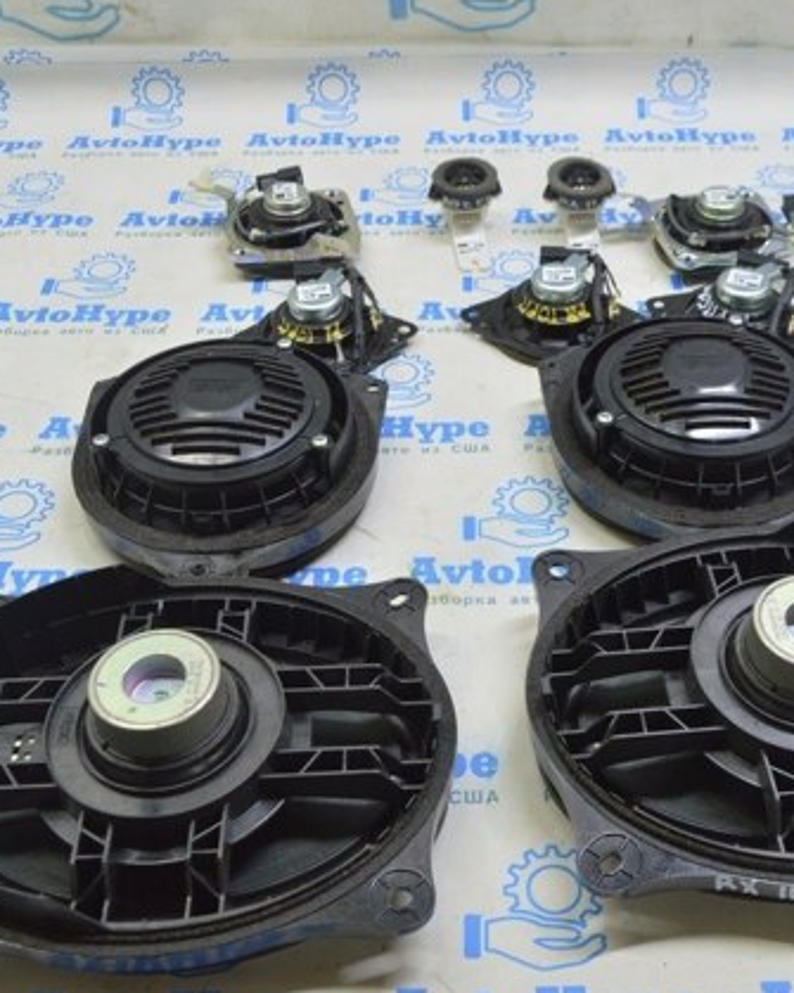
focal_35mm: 43
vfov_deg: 42.9
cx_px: 476
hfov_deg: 34.8
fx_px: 1264
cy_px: 499
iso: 400
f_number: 5.6
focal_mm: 20
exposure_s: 1/20
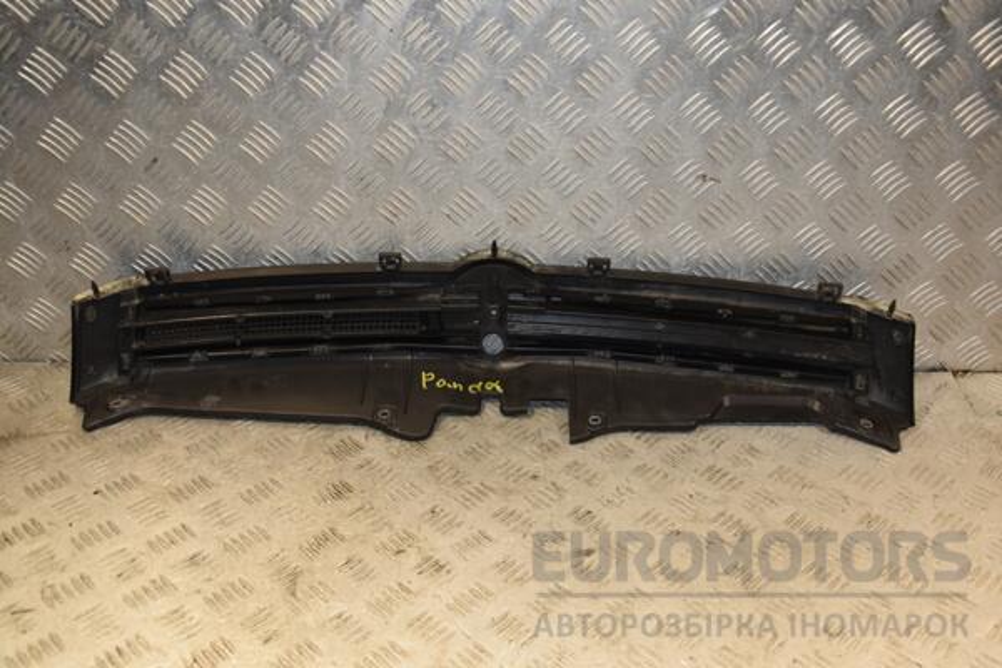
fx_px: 1044
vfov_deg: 35.5
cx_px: 501
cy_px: 334
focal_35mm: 38
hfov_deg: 51.3
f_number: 5.6
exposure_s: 1/200
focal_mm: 25
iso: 800
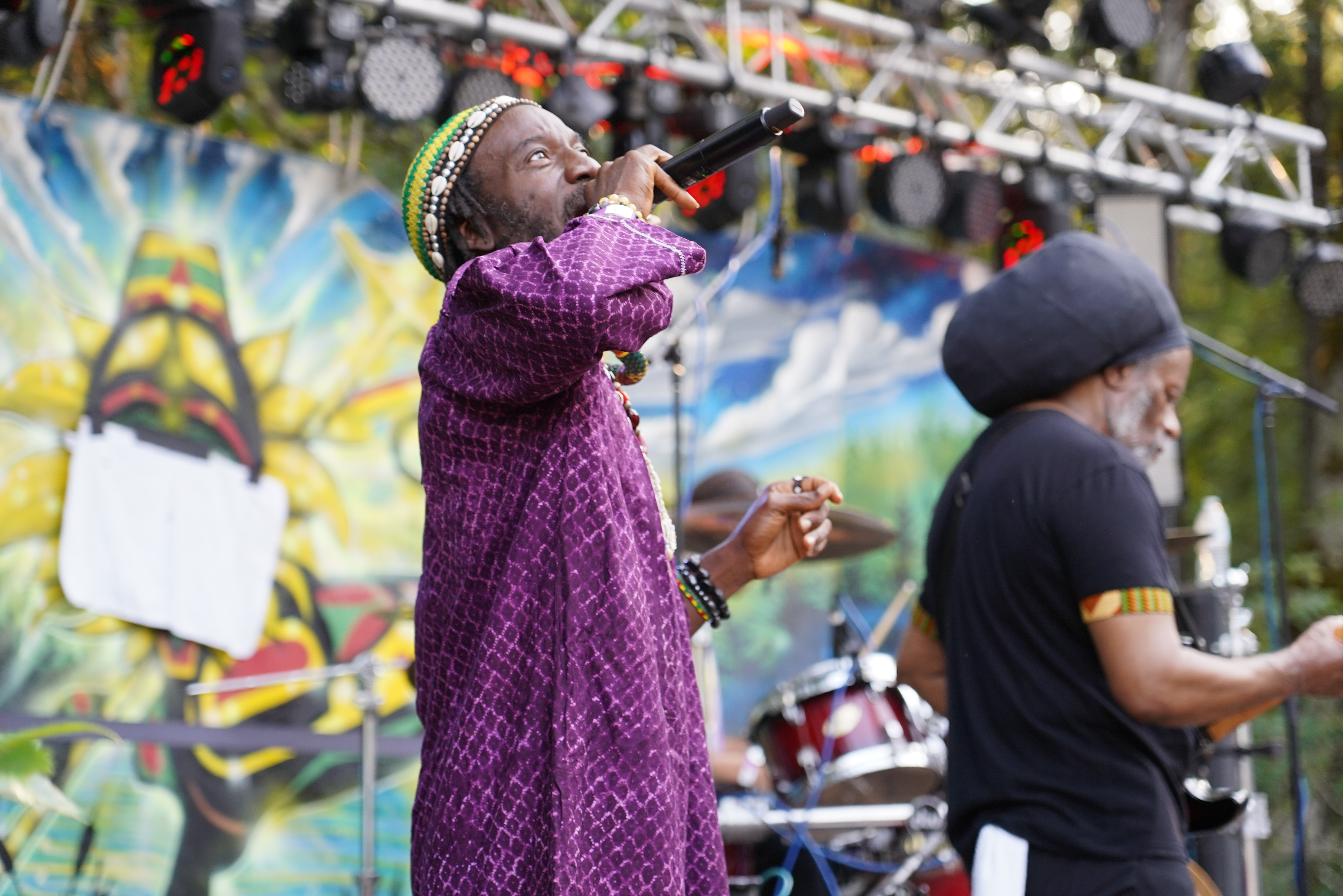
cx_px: 672
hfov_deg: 19.5
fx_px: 3917
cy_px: 448
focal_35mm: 105
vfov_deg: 13.0
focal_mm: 105
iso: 640
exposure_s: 1/160
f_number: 4
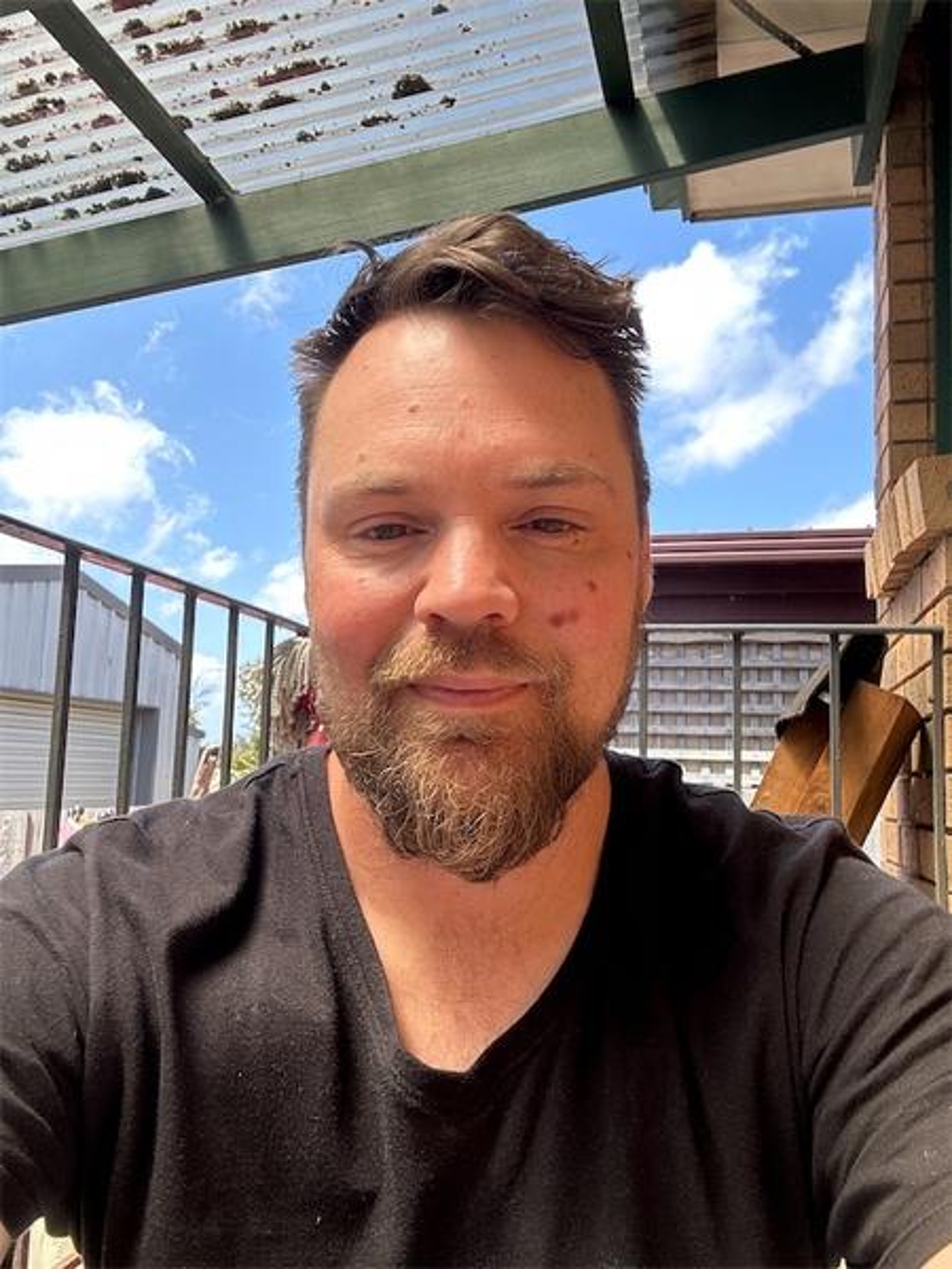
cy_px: 634
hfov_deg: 46.8
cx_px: 476
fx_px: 1100
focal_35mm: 30
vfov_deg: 60.0
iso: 25
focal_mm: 2.69
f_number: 1.9
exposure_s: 1/218
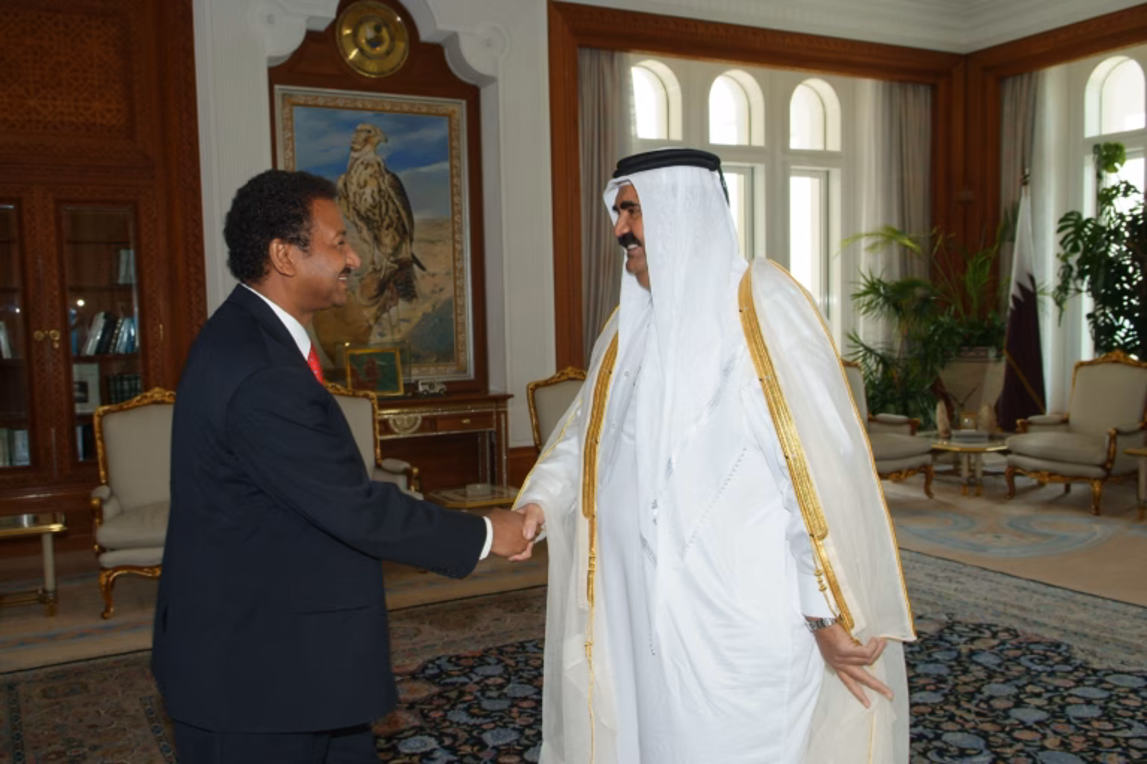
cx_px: 574
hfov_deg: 57.2
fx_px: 1051
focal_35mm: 33
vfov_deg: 40.0
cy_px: 382
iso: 400
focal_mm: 22
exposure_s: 1/125
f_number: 5.6
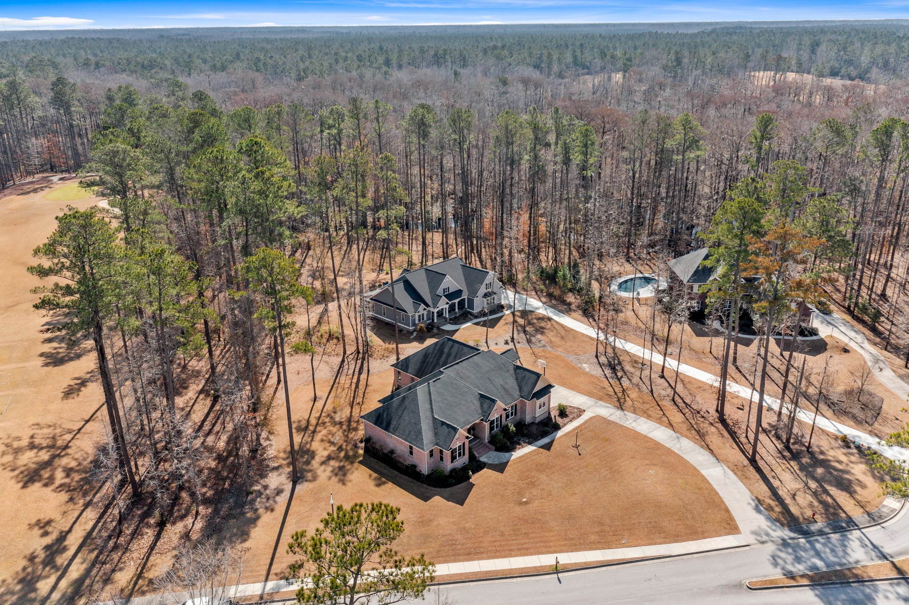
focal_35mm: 28
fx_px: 707
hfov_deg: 65.5
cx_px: 454
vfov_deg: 46.4
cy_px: 302
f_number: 5.6
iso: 100
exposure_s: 1/640
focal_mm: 10.26
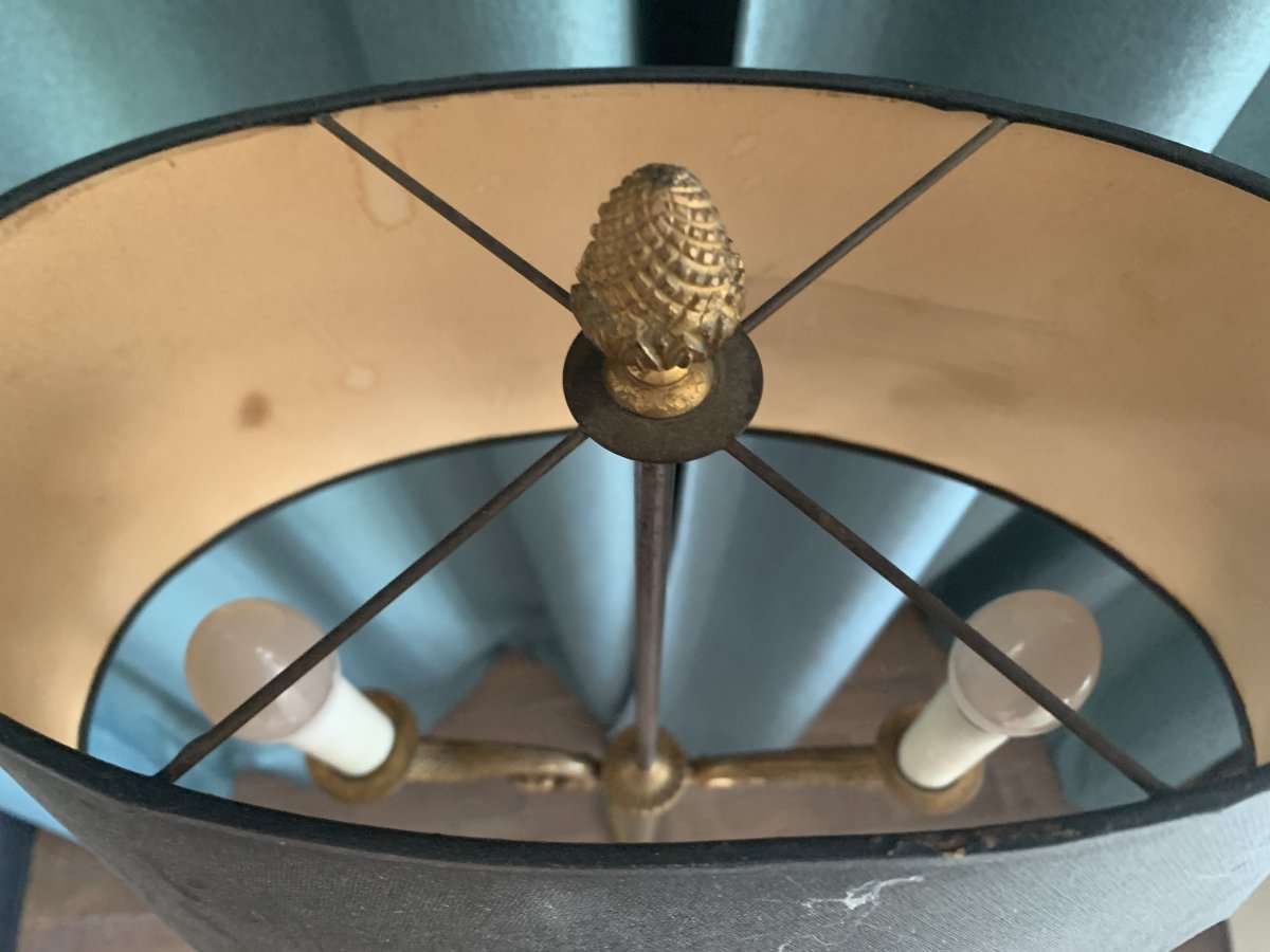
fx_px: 954
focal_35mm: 26
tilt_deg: -63.7
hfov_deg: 67.3
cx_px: 635
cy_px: 476
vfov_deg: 53.1
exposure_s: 1/40
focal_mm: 4.25
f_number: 1.8
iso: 400
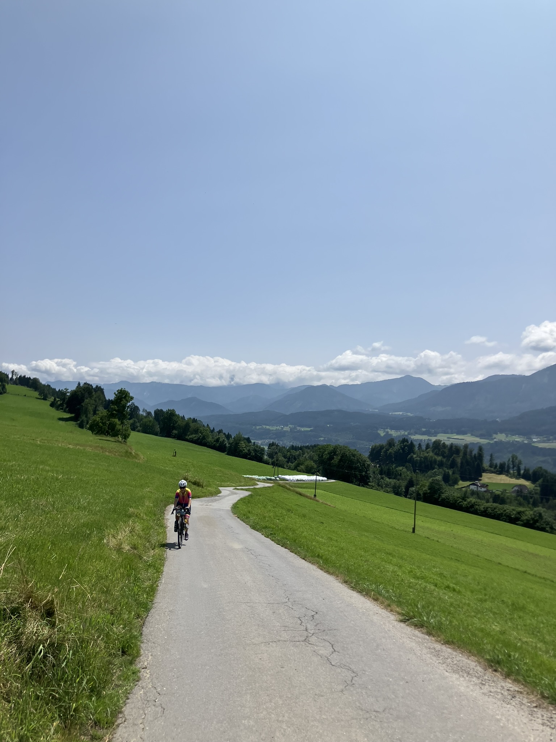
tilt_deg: +5.5
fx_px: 600
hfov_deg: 49.7
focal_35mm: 28
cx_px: 278
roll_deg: -4.4
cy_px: 371
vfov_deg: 63.4
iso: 32
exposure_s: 1/4425
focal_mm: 3.99
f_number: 1.8
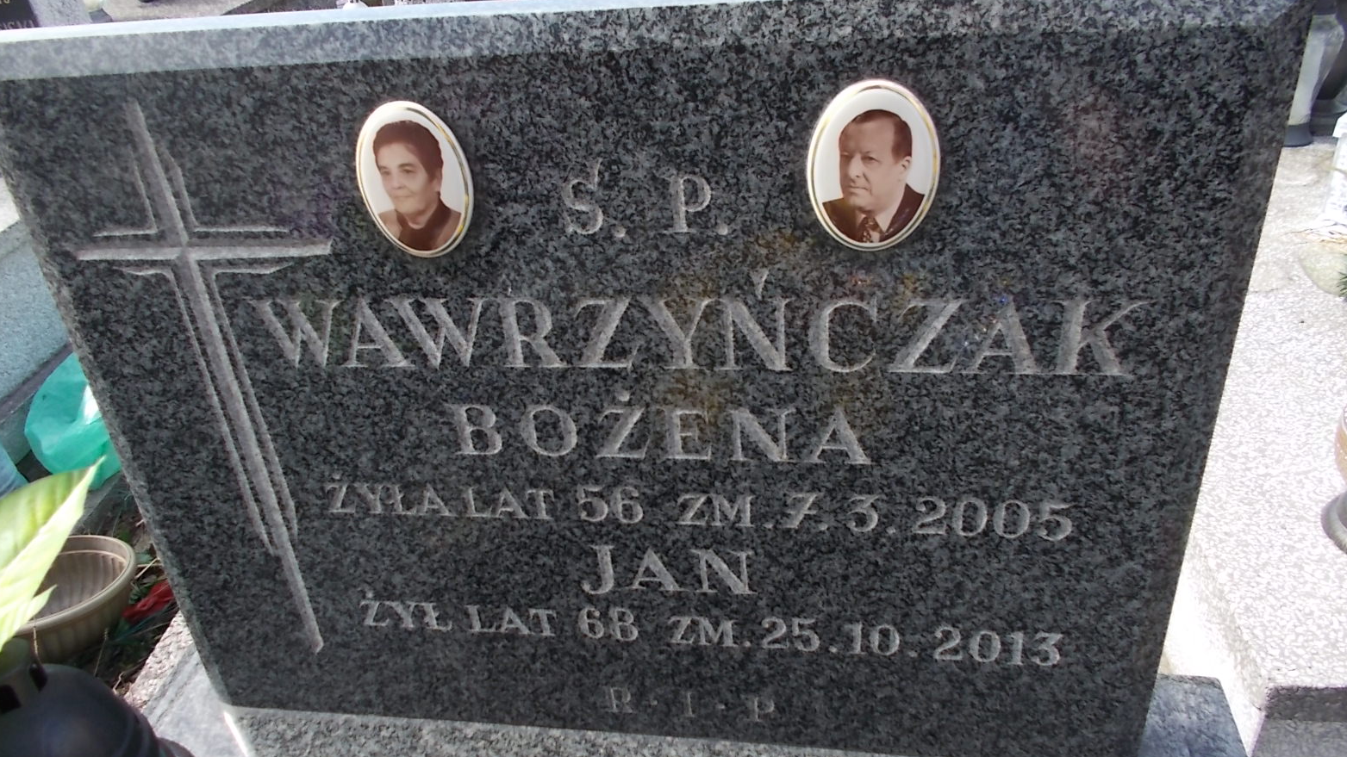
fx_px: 1036
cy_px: 390
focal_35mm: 29
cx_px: 664
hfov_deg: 66.1
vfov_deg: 40.2
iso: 80
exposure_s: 1/320
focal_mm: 4.6
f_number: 3.2
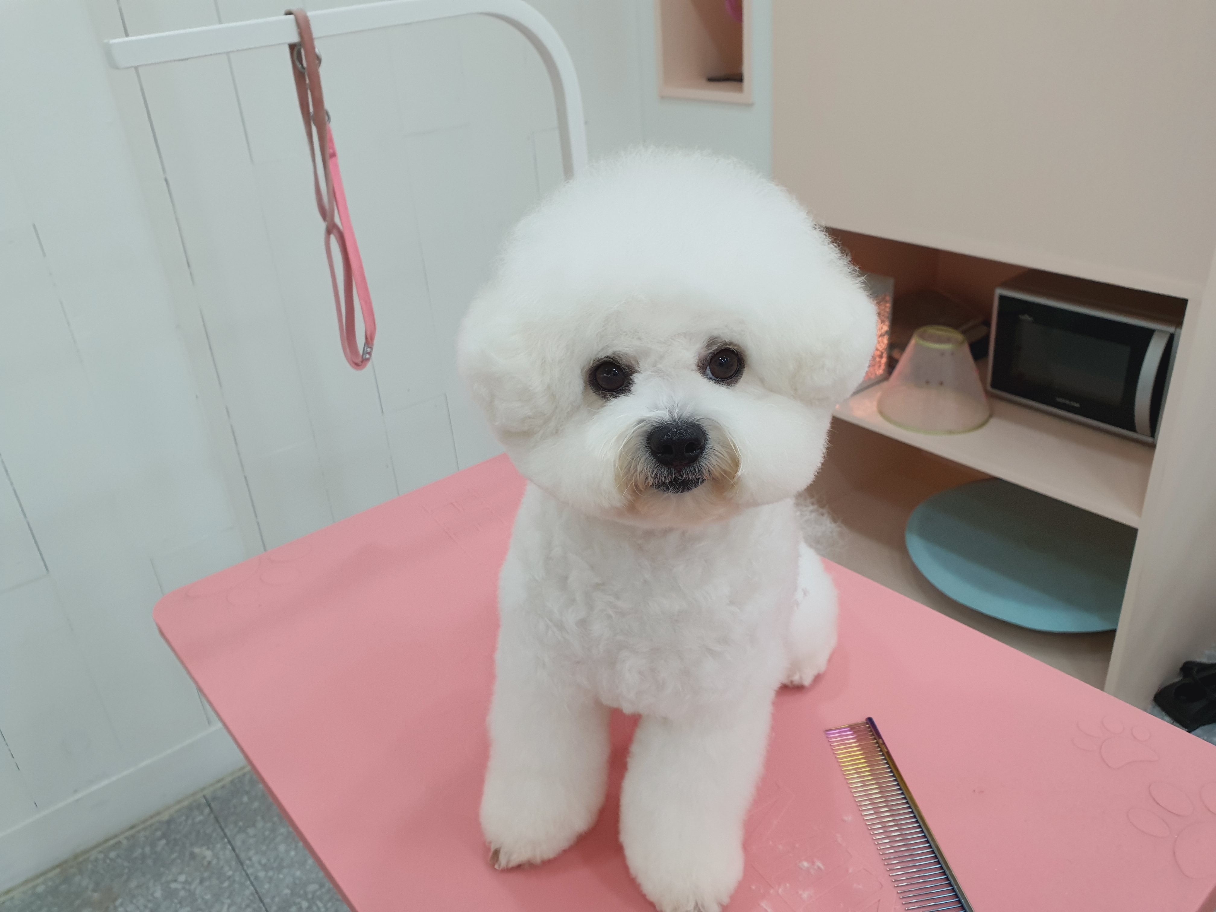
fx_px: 913
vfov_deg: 53.1
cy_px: 456
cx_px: 608
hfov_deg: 67.3
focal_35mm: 26
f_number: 2.4
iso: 125
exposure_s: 1/120
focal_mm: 4.3
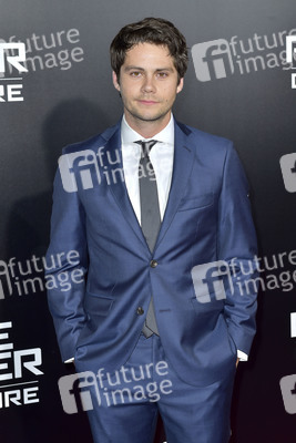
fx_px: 863
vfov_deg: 28.8
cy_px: 222
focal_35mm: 70
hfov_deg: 19.5
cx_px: 148
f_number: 6.3
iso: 400
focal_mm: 70
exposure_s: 1/250
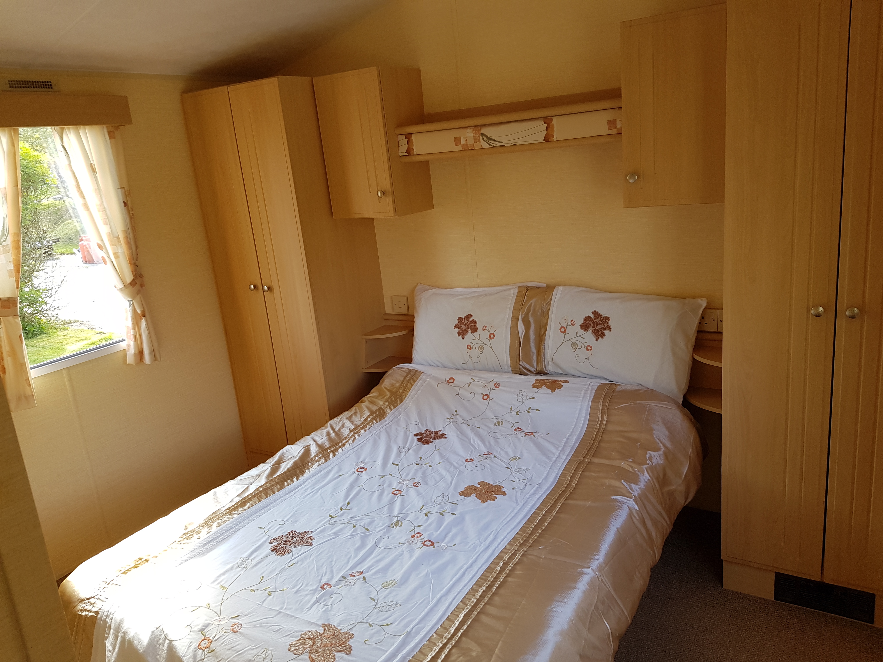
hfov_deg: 67.3
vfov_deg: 53.1
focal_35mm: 26
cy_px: 331
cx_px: 442
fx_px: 663
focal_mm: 4.2
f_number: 1.7
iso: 40
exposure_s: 1/100
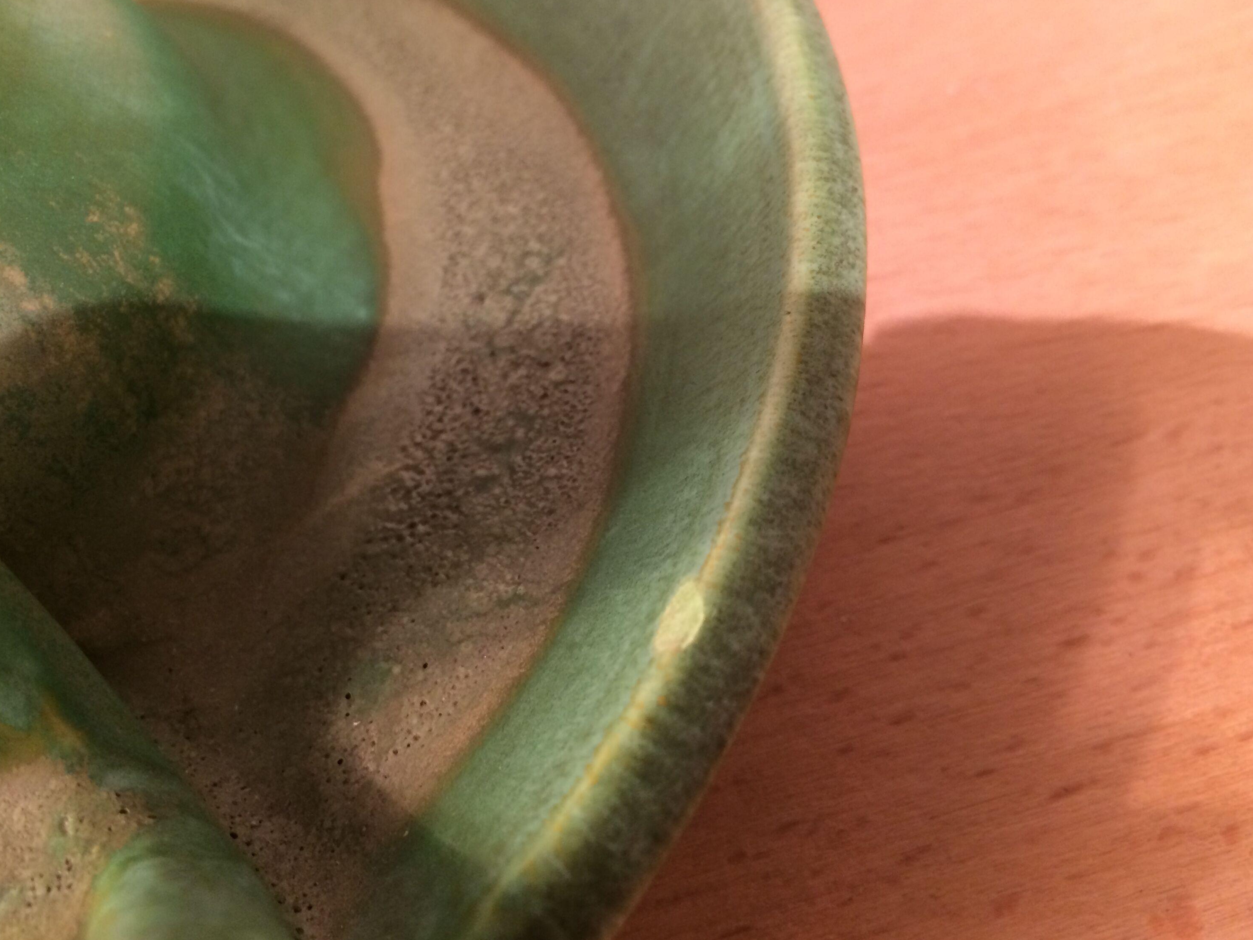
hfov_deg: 56.8
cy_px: 447
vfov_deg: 44.2
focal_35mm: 32
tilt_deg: -53.7
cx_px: 594
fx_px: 1158
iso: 200
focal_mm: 4.15
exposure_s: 1/33
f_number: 2.2
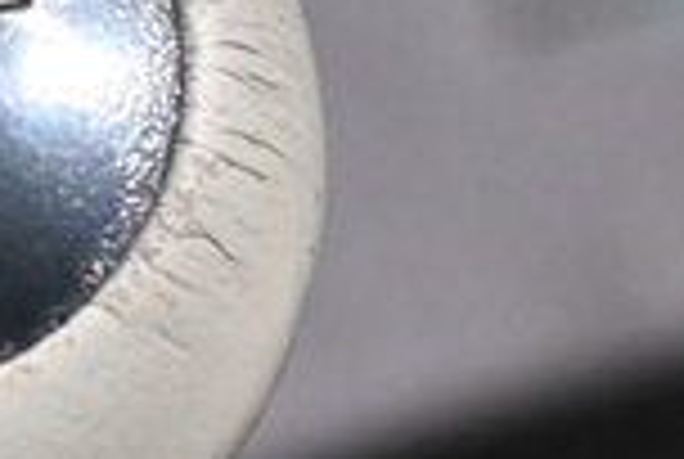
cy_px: 266
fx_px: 4536
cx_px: -189
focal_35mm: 238
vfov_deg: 5.8
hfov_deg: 8.5
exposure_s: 1/60
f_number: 5
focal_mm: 31.5
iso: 4500
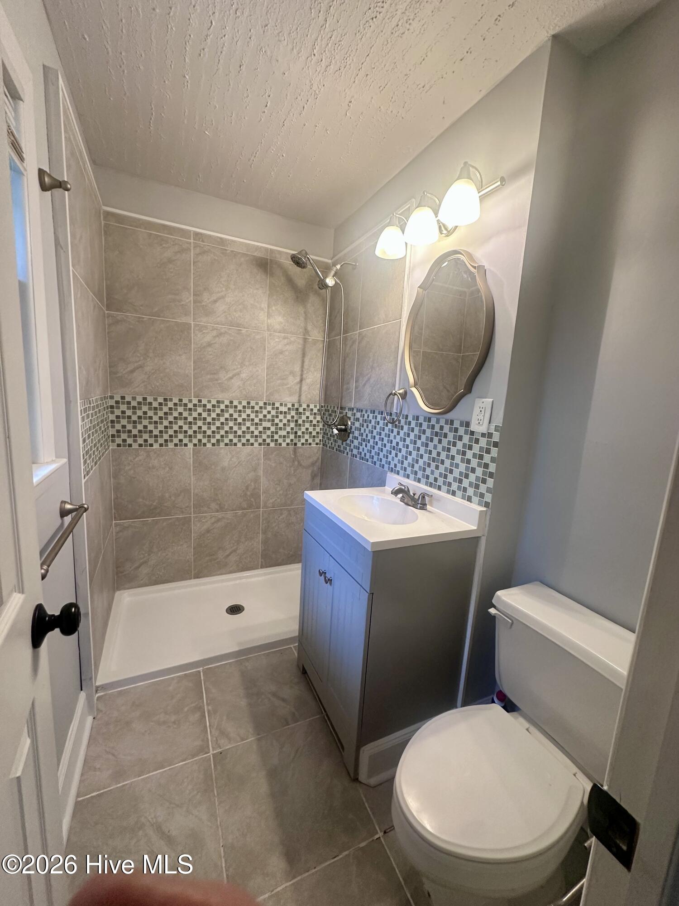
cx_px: 340
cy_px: 453
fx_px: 366
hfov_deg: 85.7
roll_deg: -4.4
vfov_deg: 102.1
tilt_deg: -9.1
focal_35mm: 14
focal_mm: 2.22
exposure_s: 1/120
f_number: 2.2
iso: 200
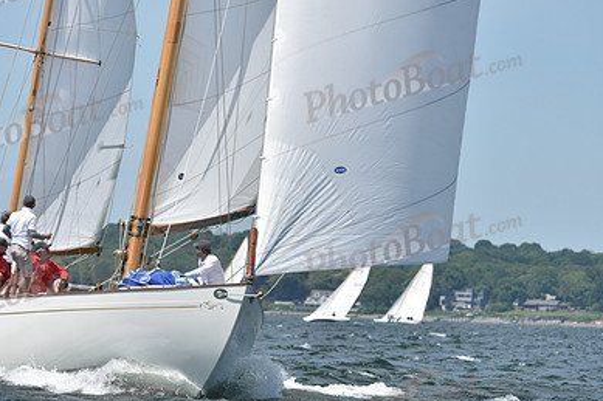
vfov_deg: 3.8
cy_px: 185
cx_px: 225
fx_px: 5994
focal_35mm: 358
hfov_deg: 5.8
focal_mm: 240
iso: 250
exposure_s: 1/1600
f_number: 5.6
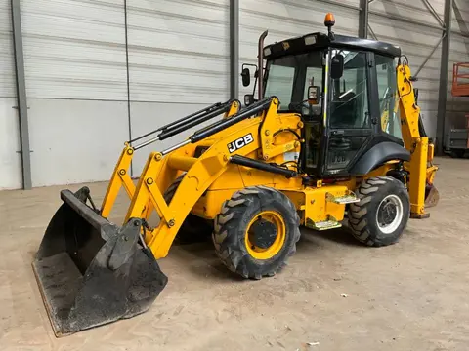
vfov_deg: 48.2
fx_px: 393
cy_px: 176
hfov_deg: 61.7
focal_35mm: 29
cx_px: 234
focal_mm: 3
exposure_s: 1/60
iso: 80
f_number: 1.8
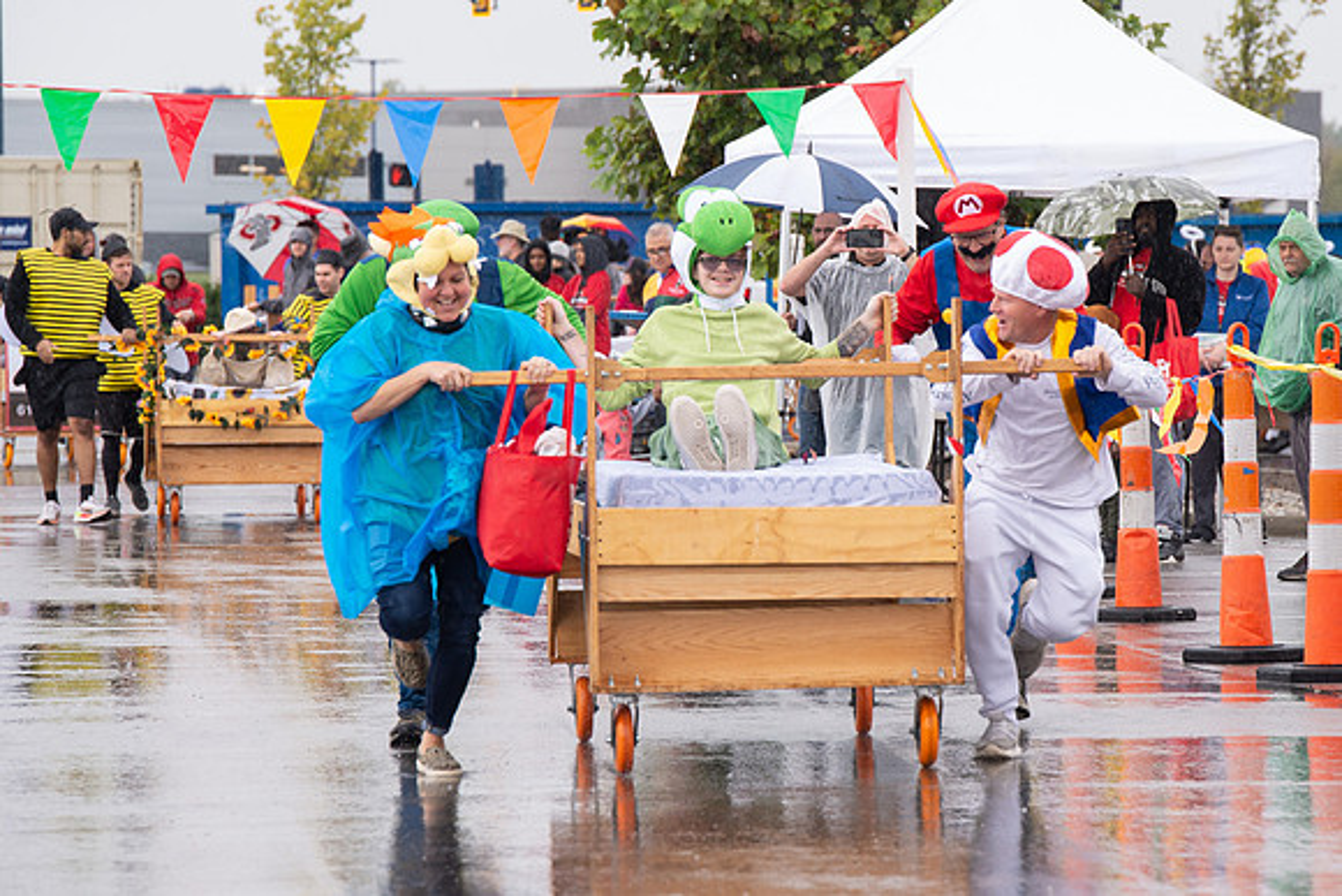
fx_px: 9672
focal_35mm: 259
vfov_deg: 5.3
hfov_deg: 7.9
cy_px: 470
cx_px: 832
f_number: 7.1
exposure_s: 1/400
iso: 800
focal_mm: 200
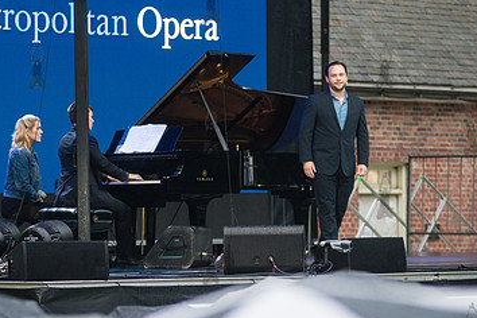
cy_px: 130
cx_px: 210
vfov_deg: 6.2
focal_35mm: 221
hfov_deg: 9.3
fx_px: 2928
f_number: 4
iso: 1600
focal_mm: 135
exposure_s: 1/640
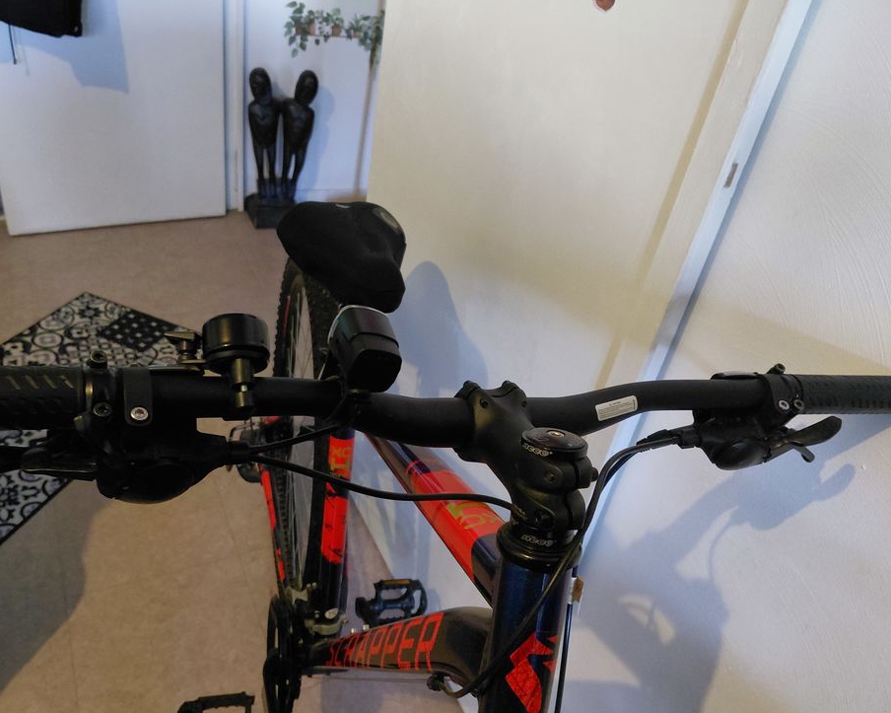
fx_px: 712
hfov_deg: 64.0
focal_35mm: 27
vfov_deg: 53.2
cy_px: 358
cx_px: 420
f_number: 1.8
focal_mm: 4.69
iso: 800
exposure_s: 1/25
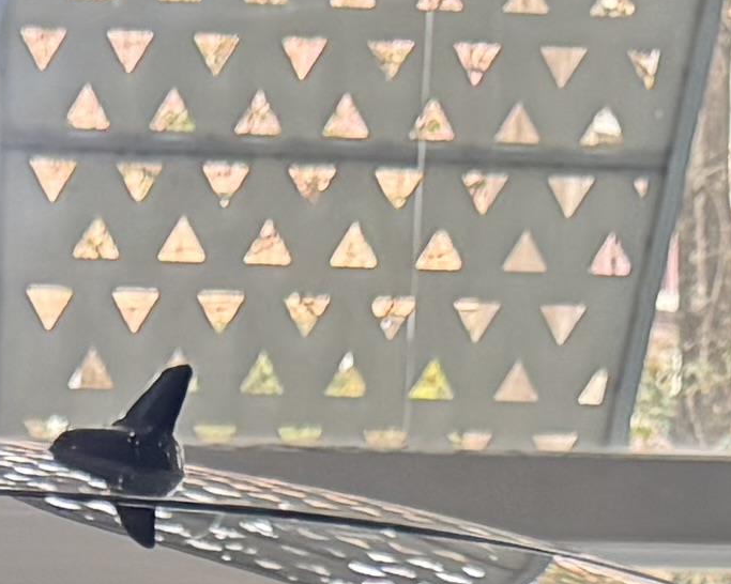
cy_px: 2022
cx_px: -104
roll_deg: -1.4
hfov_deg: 9.7
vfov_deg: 6.8
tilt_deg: -15.6
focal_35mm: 196
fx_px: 4239
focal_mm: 6.76
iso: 400
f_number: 1.78
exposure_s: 1/120
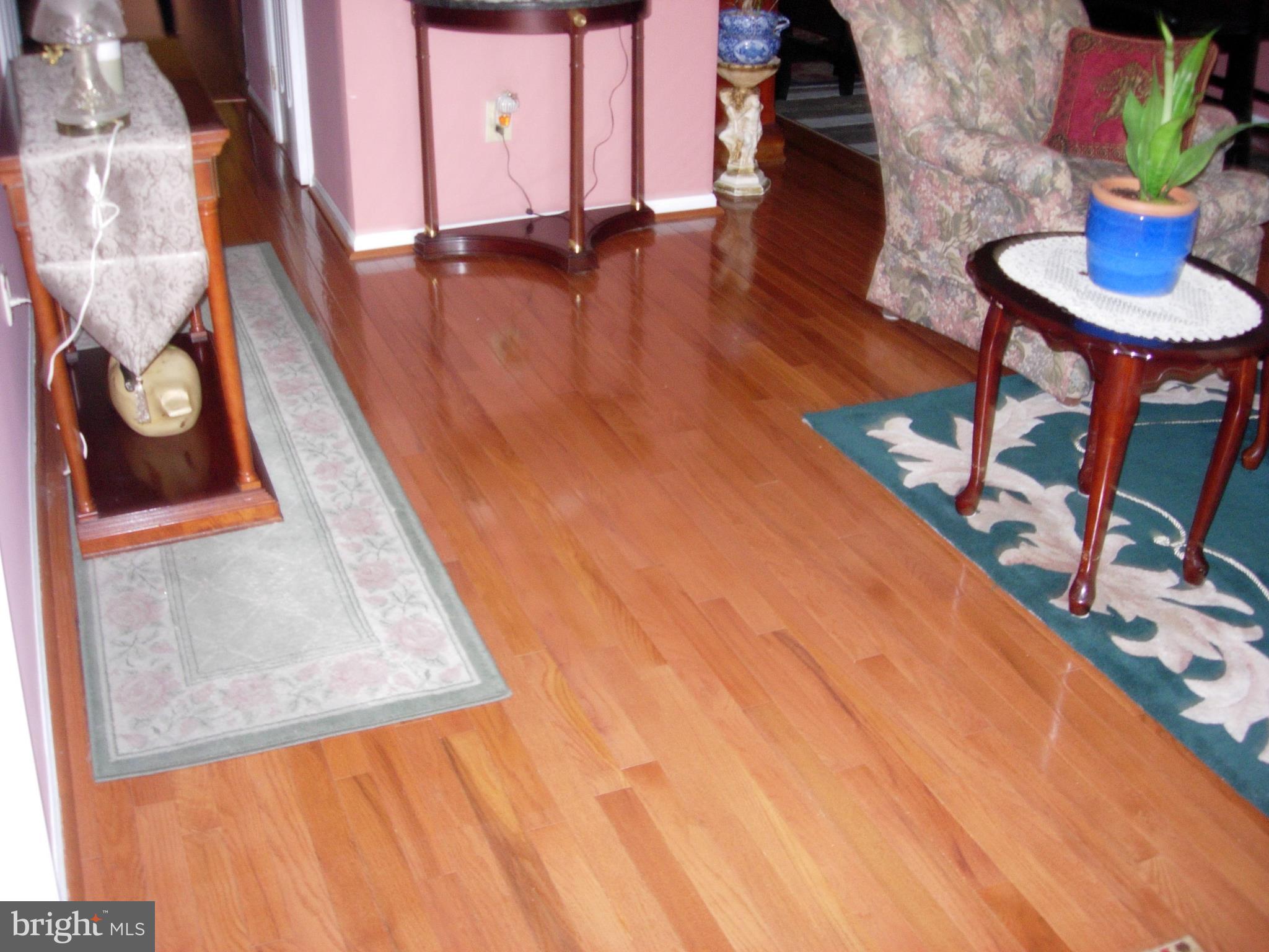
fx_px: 1393
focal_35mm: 38
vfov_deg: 37.7
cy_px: 476
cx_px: 634
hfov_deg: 49.0
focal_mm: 7.8
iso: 163
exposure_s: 1/65.8
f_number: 2.8
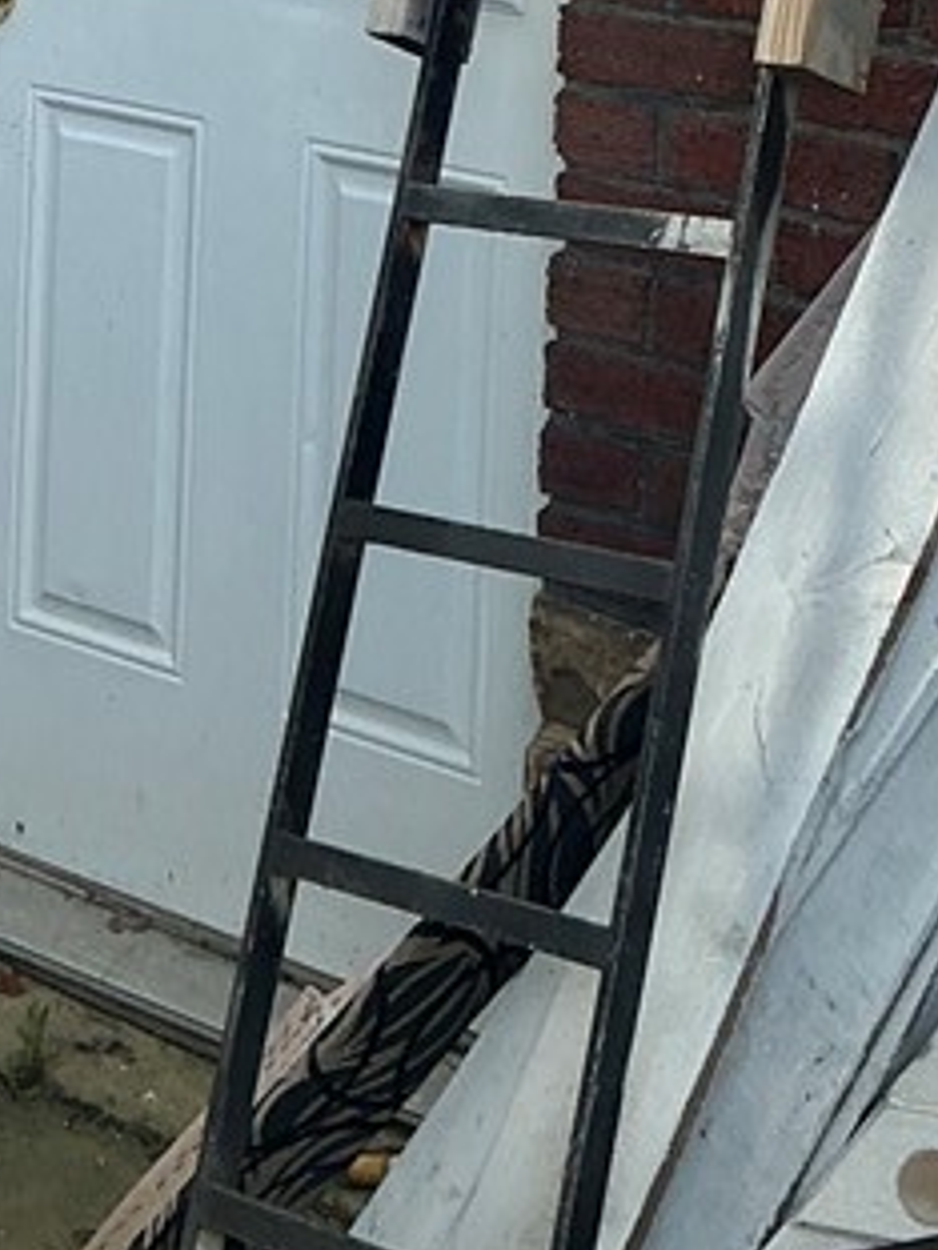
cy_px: -244
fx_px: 3324
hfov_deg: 16.0
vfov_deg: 20.0
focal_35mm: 92
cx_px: 257
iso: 32
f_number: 1.8
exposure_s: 1/120
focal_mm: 3
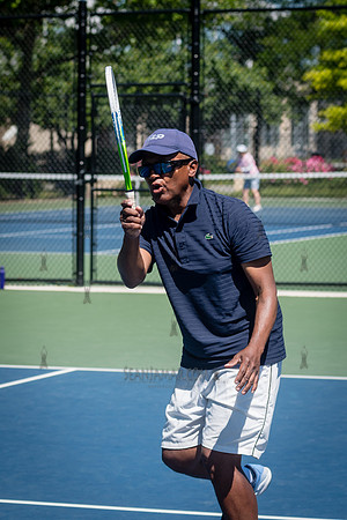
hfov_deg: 9.0
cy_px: 231
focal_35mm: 153
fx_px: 2217
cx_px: 167
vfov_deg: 13.4
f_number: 5
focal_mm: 92
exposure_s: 1/1000
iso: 200
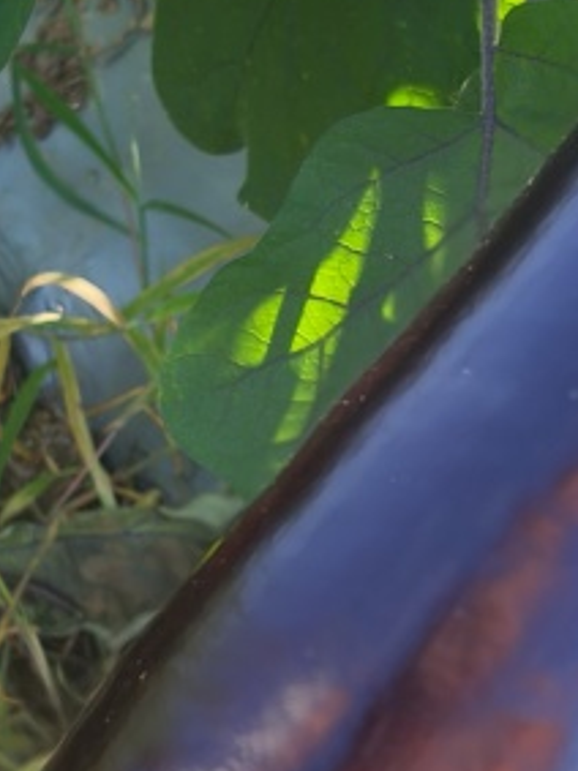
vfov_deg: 19.9
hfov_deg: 15.1
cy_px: 541
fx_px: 2183
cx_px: 319
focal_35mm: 98
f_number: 1.8
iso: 80
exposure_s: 1/108
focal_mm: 4.84
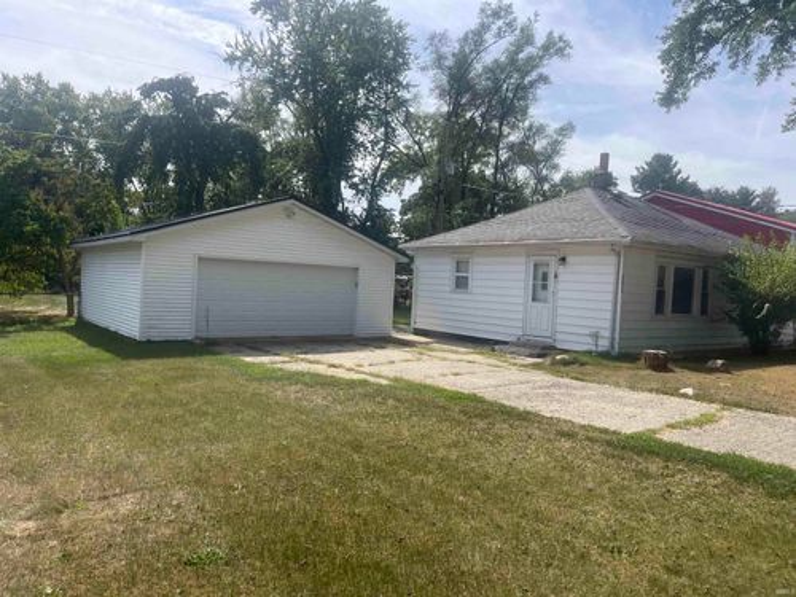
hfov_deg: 67.3
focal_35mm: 26
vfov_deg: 53.1
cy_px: 298
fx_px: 598
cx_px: 398
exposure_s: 1/2755
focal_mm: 5.1
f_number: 1.6
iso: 50
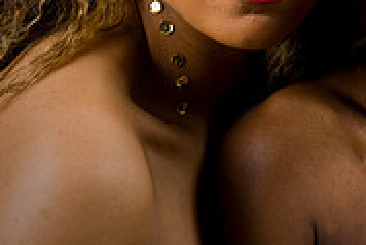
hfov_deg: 4.7
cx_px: 493
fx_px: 4467
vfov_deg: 3.1
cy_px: -89
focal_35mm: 439
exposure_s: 1/125
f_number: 5.6
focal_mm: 135
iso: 200
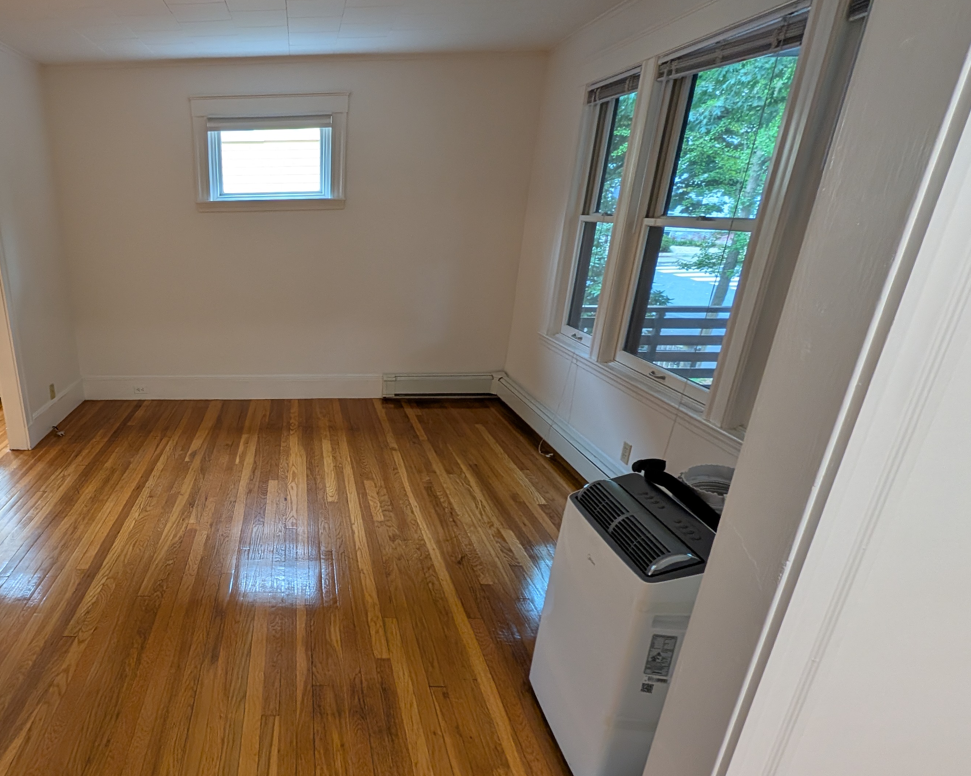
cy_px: 421
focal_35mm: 18
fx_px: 517
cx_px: 269
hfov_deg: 81.1
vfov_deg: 73.7
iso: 63
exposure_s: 1/30
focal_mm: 2.02
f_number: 1.7
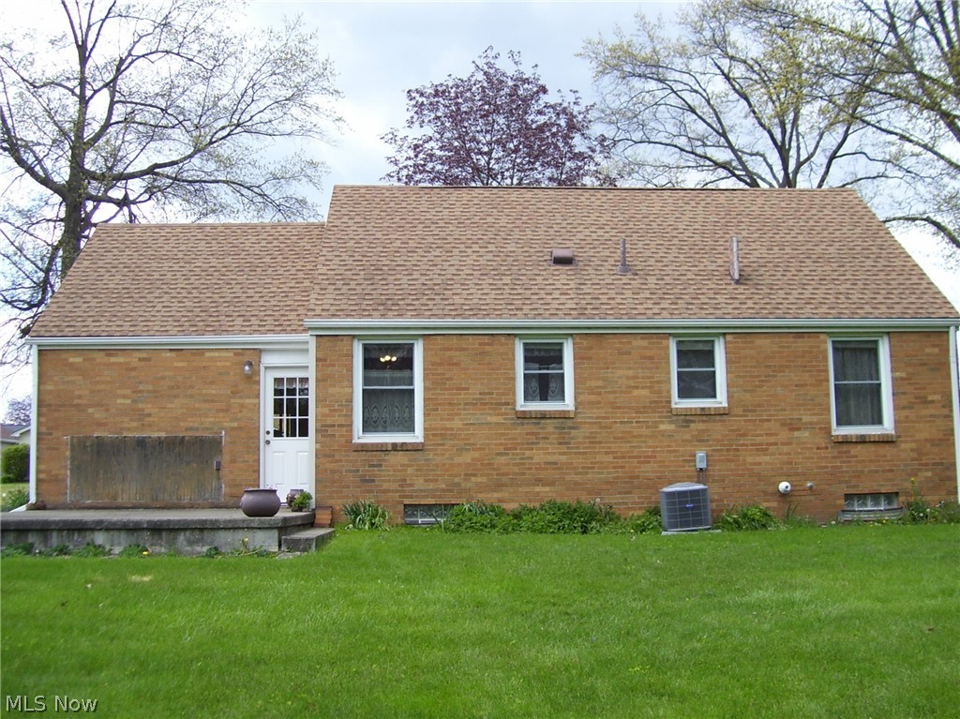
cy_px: 360
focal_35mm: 36
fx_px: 998
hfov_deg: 51.4
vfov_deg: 39.6
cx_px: 480
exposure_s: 1/500
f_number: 2.7
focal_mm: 6
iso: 80
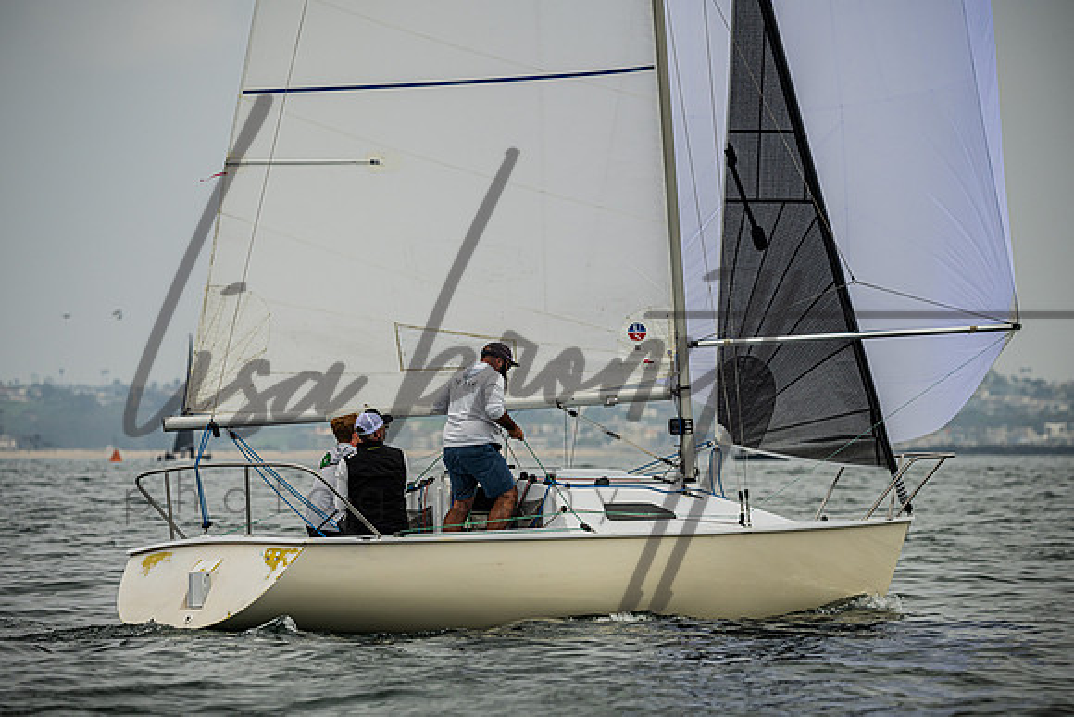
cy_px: 382
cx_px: 504
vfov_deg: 6.1
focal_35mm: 224
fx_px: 6693
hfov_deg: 9.2
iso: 220
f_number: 5
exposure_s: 1/4000
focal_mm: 200
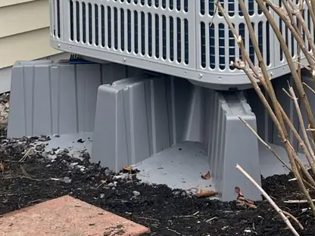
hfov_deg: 26.0
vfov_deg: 18.3
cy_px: -74
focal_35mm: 75
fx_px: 682
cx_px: 169
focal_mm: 5.1
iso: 32
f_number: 1.6
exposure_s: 1/409
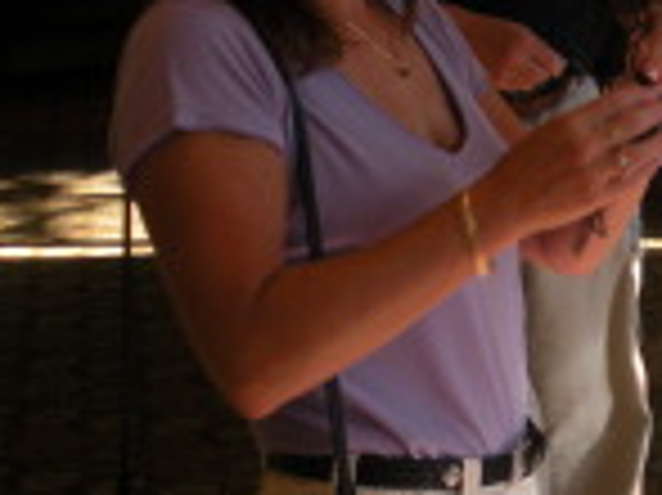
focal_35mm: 112
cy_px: 288
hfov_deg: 16.4
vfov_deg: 13.2
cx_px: 928
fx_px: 2140
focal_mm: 6.3
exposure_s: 1/81.6
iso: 64
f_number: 3.5
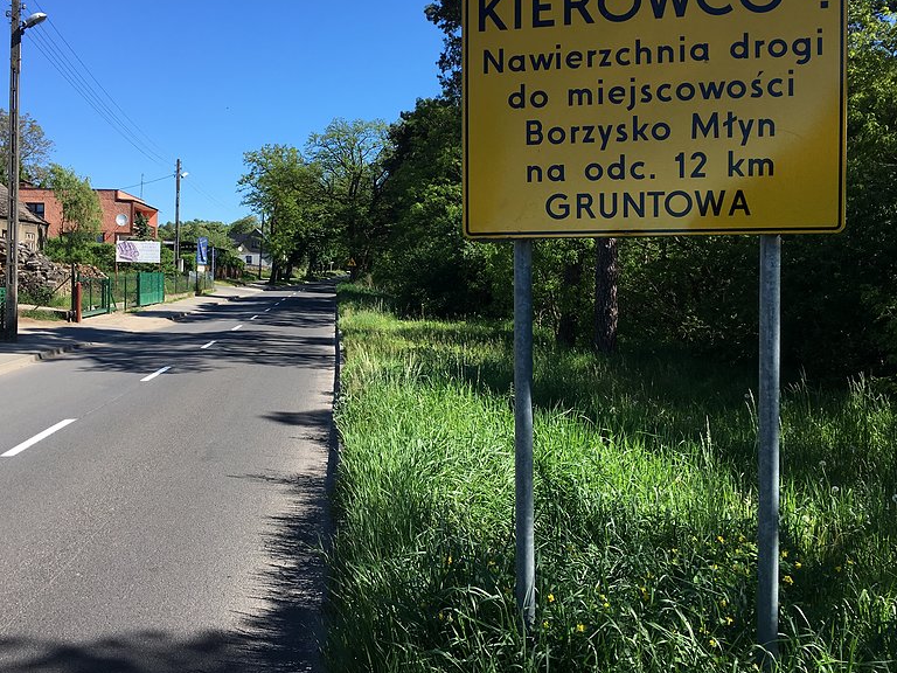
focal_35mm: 34
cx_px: 376
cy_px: 286
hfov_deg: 53.7
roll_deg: -0.8
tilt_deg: -1.6
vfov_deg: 41.7
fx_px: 881
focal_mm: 4.15
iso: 25
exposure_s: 1/894
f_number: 2.2
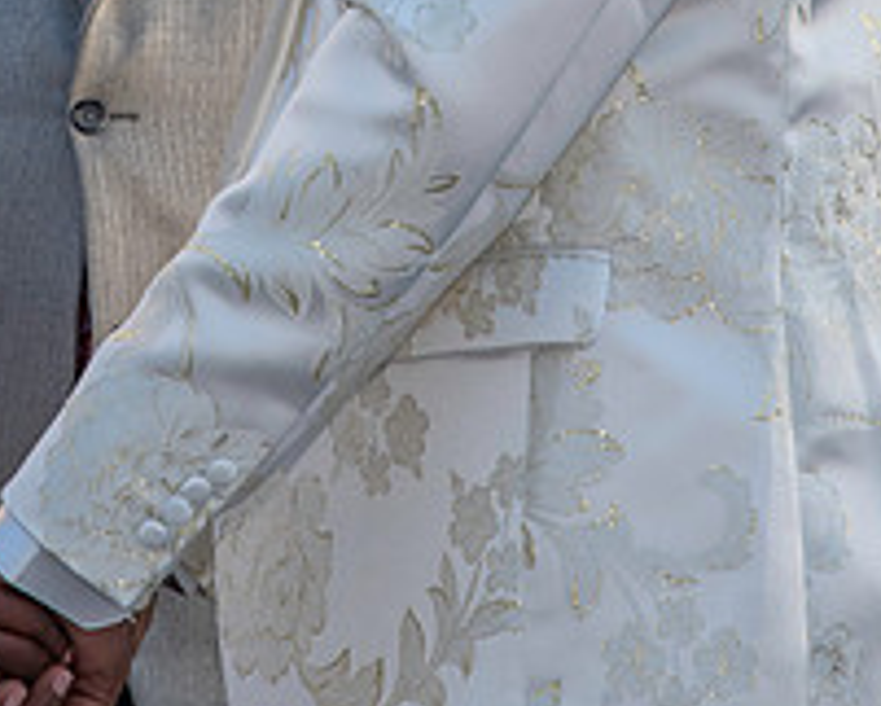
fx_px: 10852
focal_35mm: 416
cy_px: -330
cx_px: 124
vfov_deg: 3.7
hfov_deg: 4.6
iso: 400
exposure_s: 1/250
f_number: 7.1
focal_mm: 80
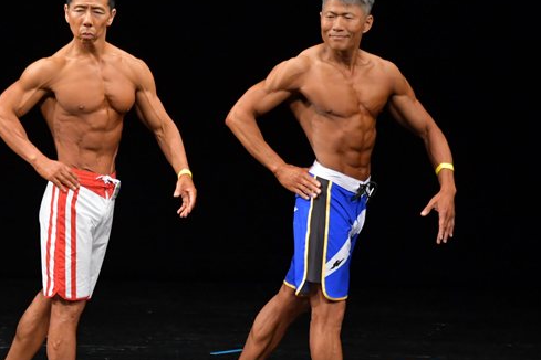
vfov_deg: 3.2
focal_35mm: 428
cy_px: 201
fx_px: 6431
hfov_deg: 4.8
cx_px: 126
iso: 3200
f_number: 5.6
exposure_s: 1/400
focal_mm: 180
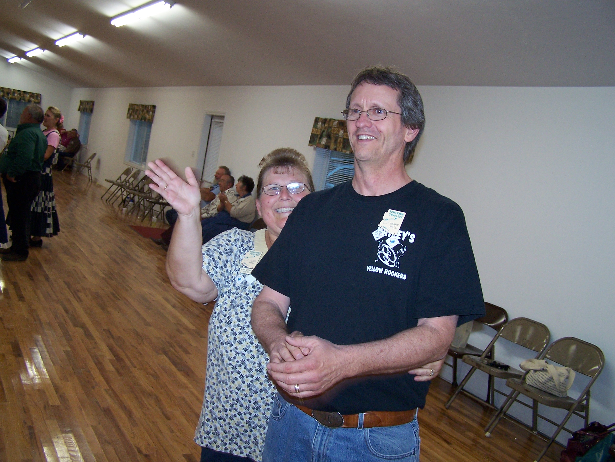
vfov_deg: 37.7
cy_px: 231
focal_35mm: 38
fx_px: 675
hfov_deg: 49.0
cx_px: 308
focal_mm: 6.3
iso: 140
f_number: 2.8
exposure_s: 1/60
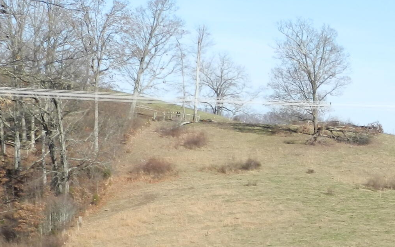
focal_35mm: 145
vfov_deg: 8.9
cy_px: 332
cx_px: 307
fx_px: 1561
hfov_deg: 14.4
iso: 160
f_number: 4.2
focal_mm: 8.1
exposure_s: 1/800
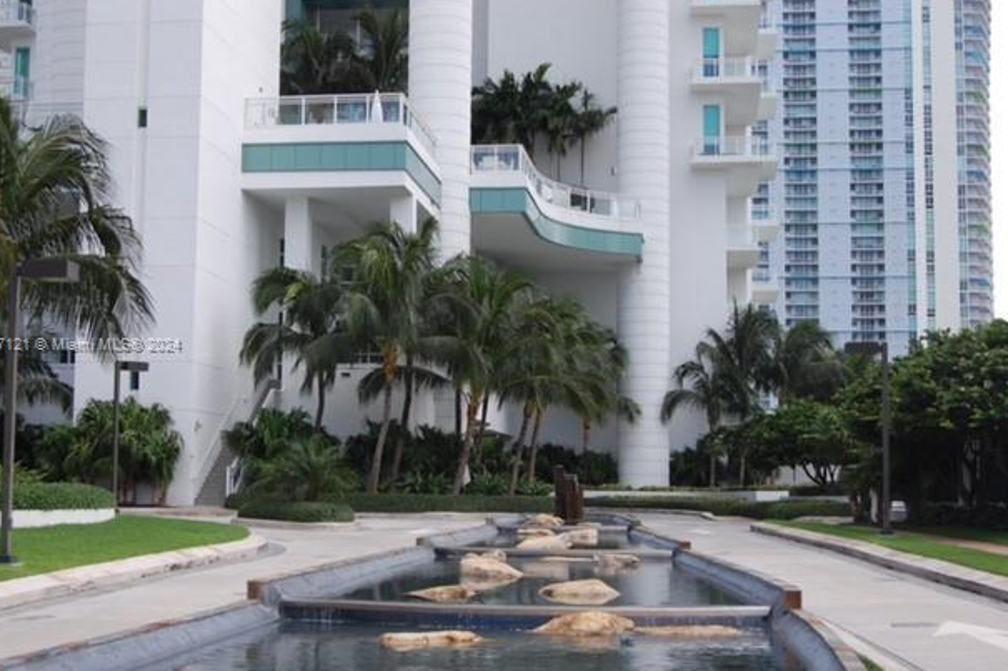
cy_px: 346
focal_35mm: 56
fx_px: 1554
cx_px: 483
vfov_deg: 24.4
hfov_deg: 35.9
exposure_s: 1/250
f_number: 8
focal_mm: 35
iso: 200
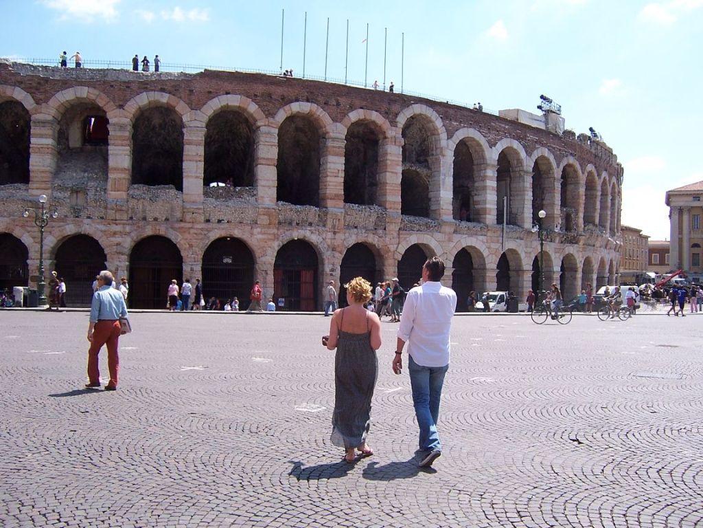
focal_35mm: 33
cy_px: 264
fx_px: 670
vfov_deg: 42.9
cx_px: 352
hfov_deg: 55.4
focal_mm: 5.5
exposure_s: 1/750
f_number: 3.4
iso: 80
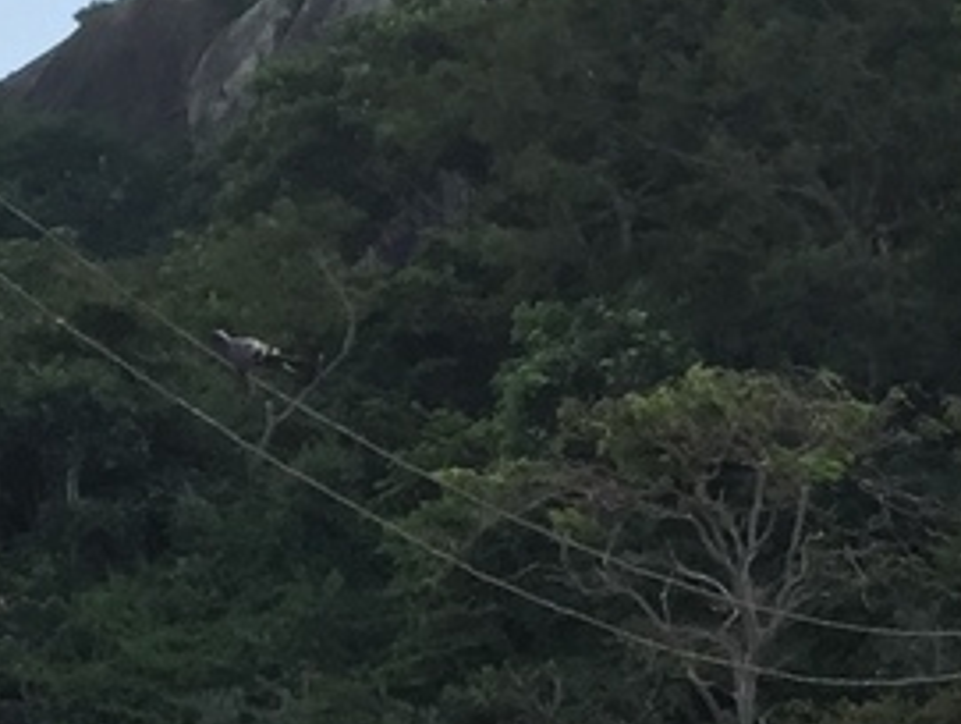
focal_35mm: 171
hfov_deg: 9.6
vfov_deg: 8.7
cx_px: 2653
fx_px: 4754
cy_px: 692
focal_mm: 4.15
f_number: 2.2
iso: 32
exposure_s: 1/1163
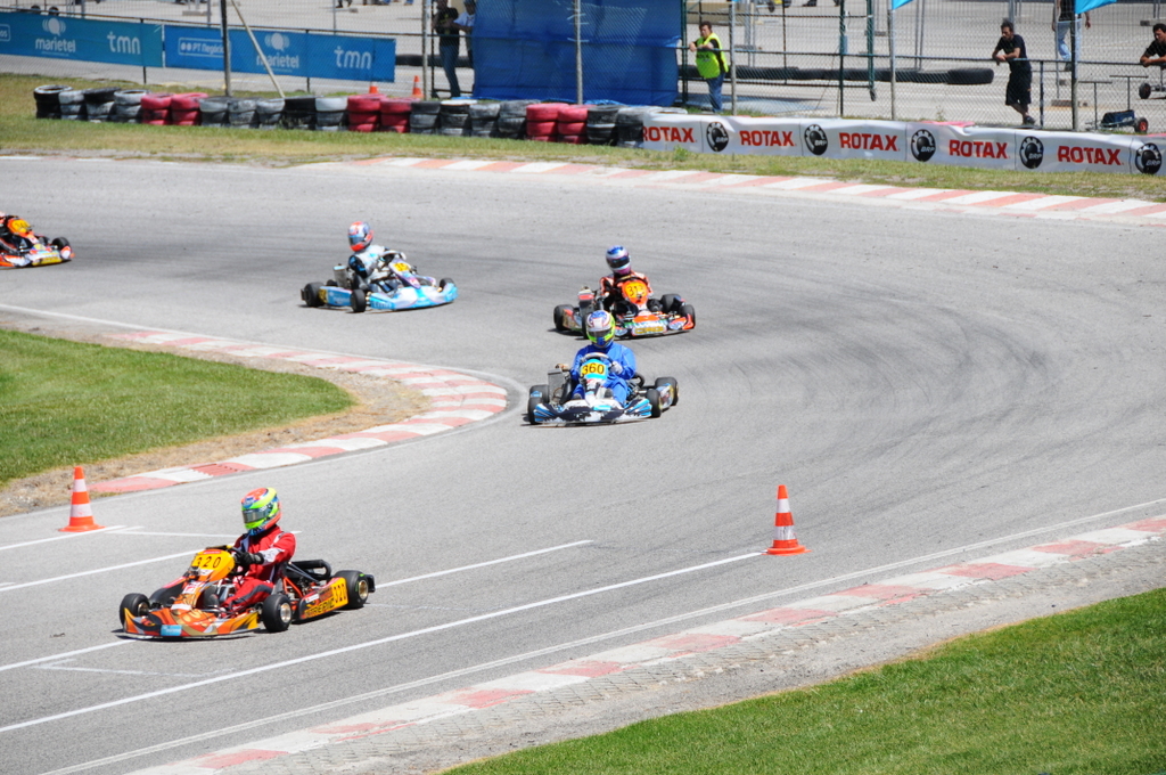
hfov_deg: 11.4
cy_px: 388
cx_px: 583
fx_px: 5823
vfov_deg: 7.6
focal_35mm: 180
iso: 400
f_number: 5.3
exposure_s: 1/2000
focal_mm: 120
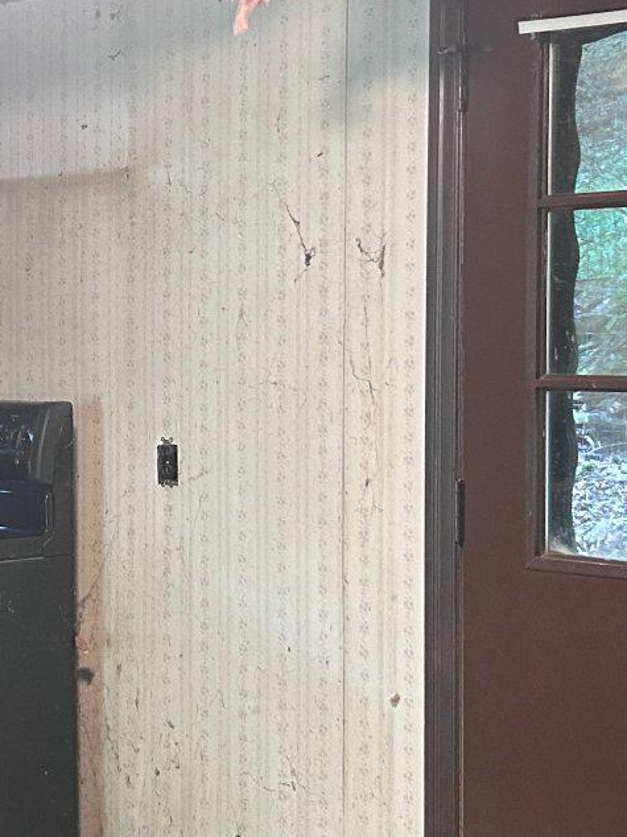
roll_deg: +0.2
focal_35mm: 84
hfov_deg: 17.3
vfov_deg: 23.3
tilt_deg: -1.3
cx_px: 57
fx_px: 2030
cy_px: 374
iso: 400
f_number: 1.5
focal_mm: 5.7
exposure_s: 1/60
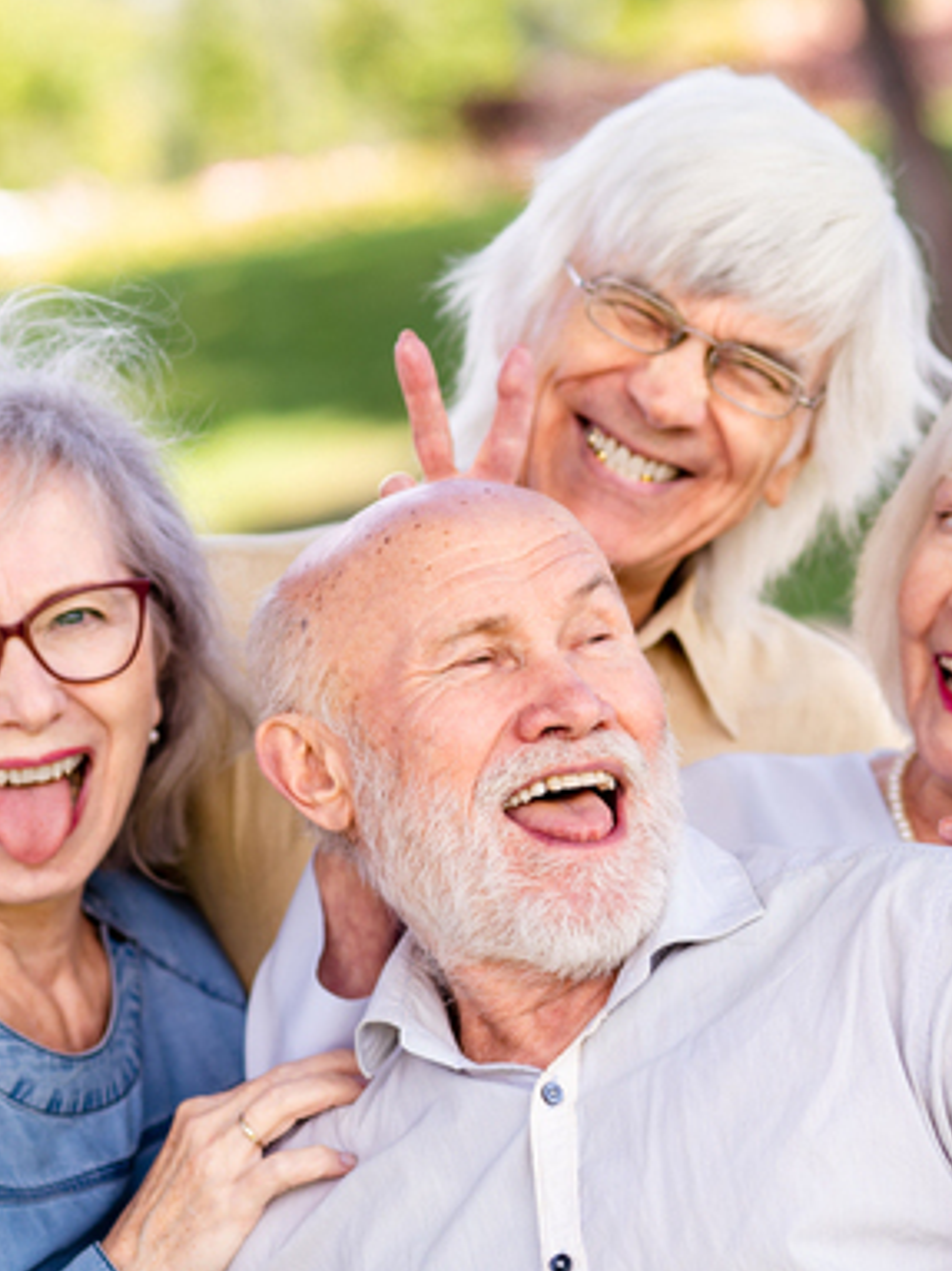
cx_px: 813
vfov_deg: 14.5
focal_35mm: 136
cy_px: 574
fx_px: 4990
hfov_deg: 10.8
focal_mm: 85
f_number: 2.8
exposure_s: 1/640
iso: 200
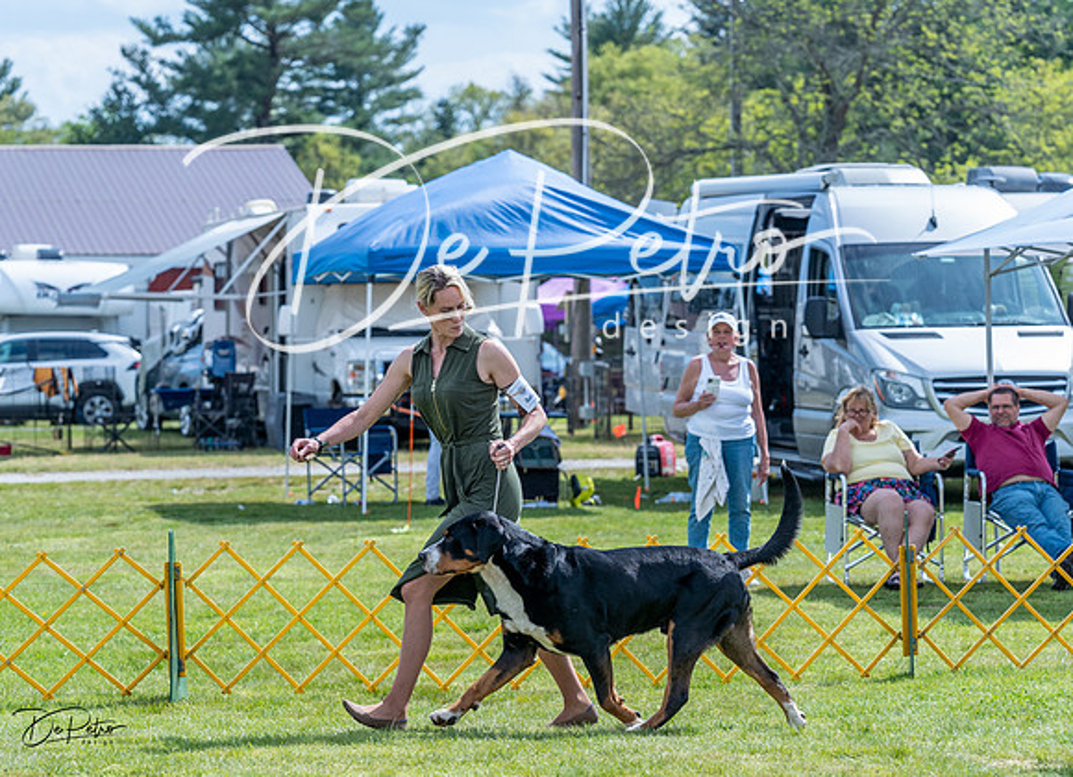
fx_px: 4313
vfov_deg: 10.3
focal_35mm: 141
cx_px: 515
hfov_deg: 14.2
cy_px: 413
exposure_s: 1/1600
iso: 400
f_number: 5
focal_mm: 112
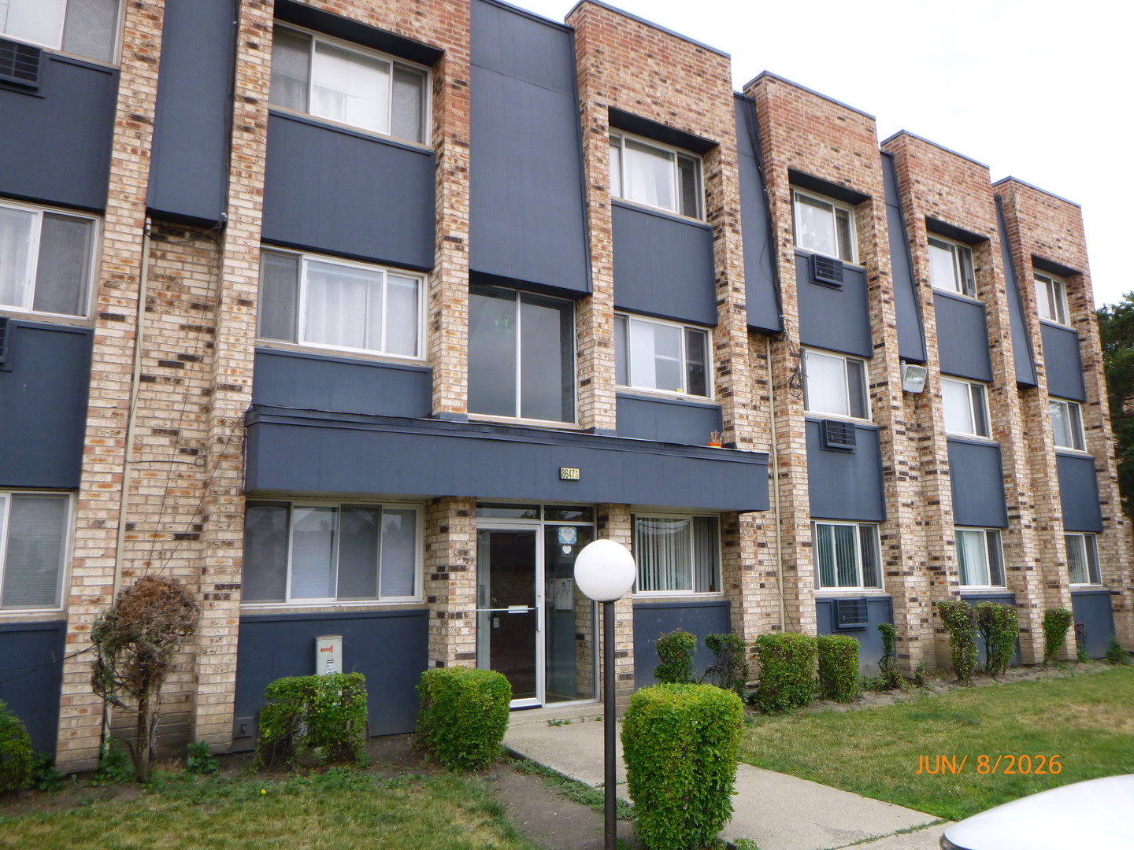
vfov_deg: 54.9
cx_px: 567
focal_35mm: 25
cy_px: 425
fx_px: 819
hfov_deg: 69.4
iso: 100
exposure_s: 1/250
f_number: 3.9
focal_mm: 4.5
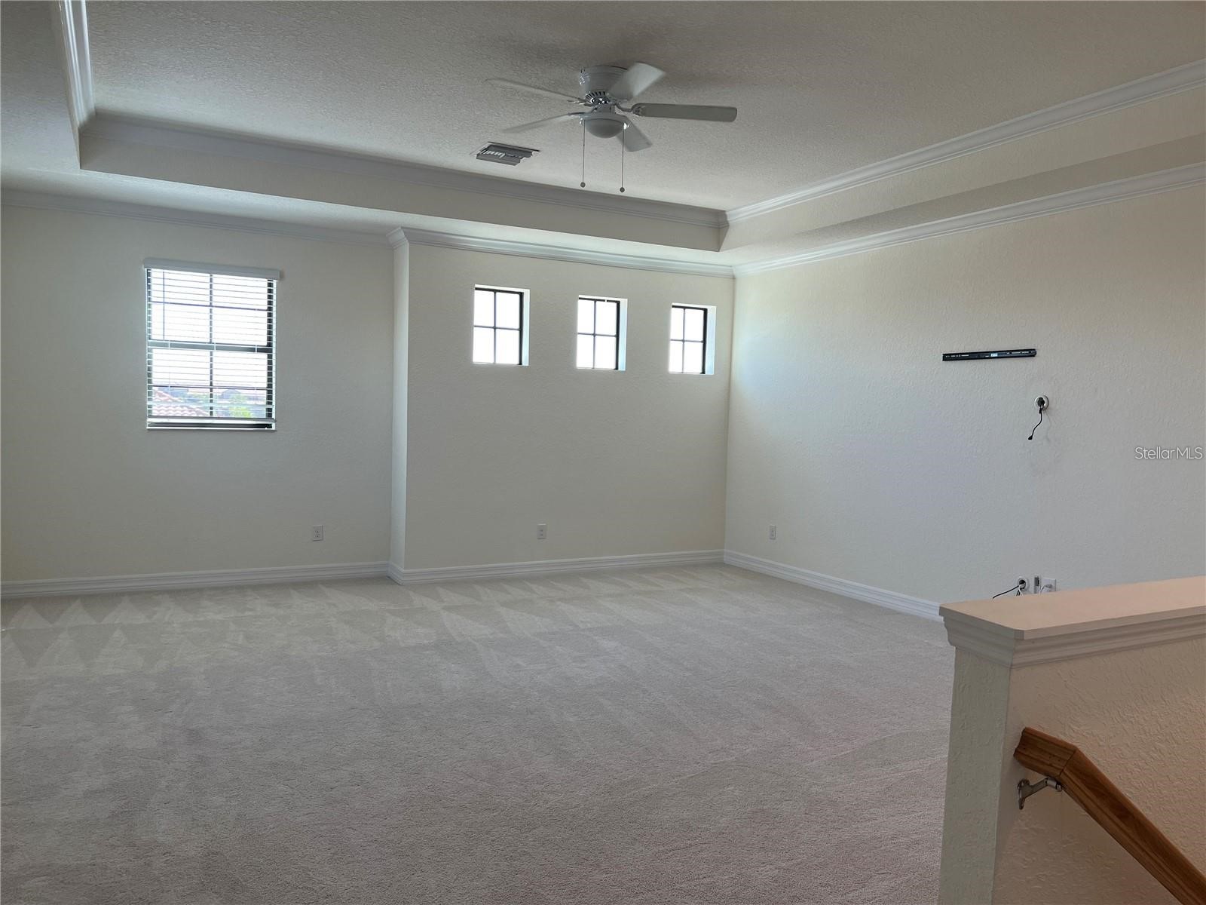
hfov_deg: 67.3
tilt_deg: -3.3
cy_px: 452
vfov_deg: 53.1
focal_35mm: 26
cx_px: 603
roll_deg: -1.6
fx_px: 906
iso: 50
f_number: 1.5
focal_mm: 5.7
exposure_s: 1/165
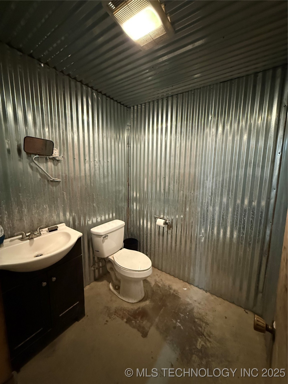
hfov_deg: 85.7
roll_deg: -0.7
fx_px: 155
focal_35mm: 14
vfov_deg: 102.1
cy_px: 192
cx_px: 144
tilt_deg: -8.0
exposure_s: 1/40
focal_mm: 2.22
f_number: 2.2
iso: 1250
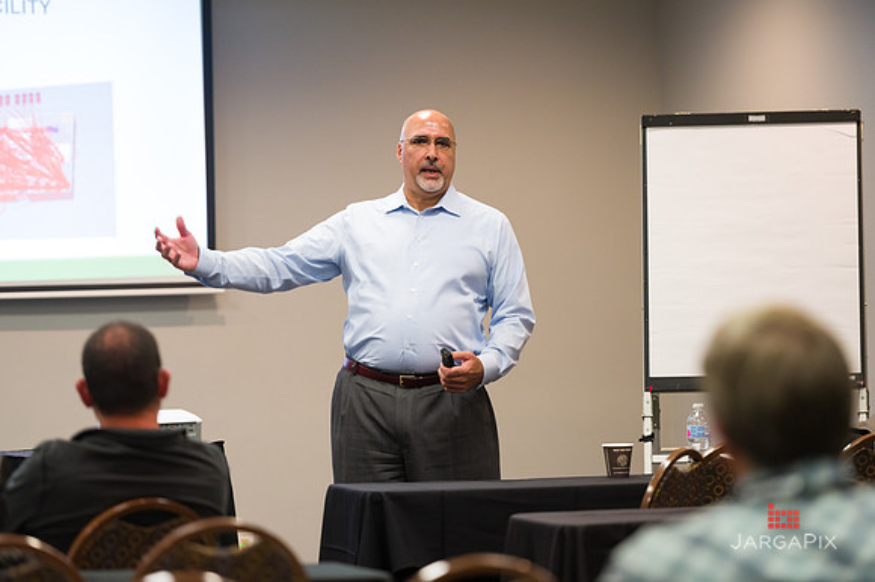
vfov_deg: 8.1
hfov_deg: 12.1
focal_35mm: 170
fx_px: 4129
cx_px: 438
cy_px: 291
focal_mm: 170
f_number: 3.2
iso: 2500
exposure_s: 1/125
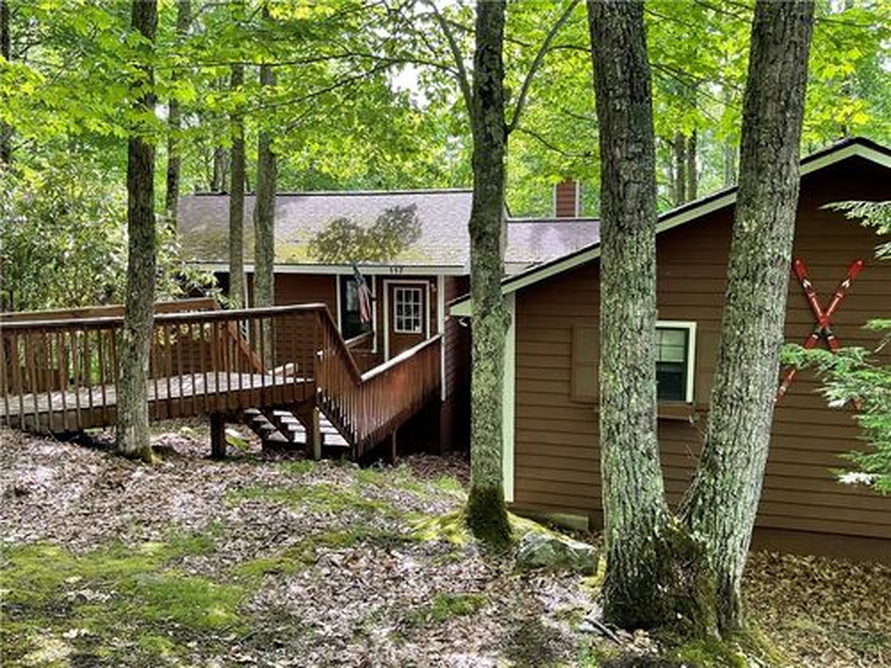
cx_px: 446
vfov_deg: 48.2
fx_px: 746
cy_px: 334
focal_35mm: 29
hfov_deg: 61.7
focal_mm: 3
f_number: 1.8
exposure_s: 1/122
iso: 40
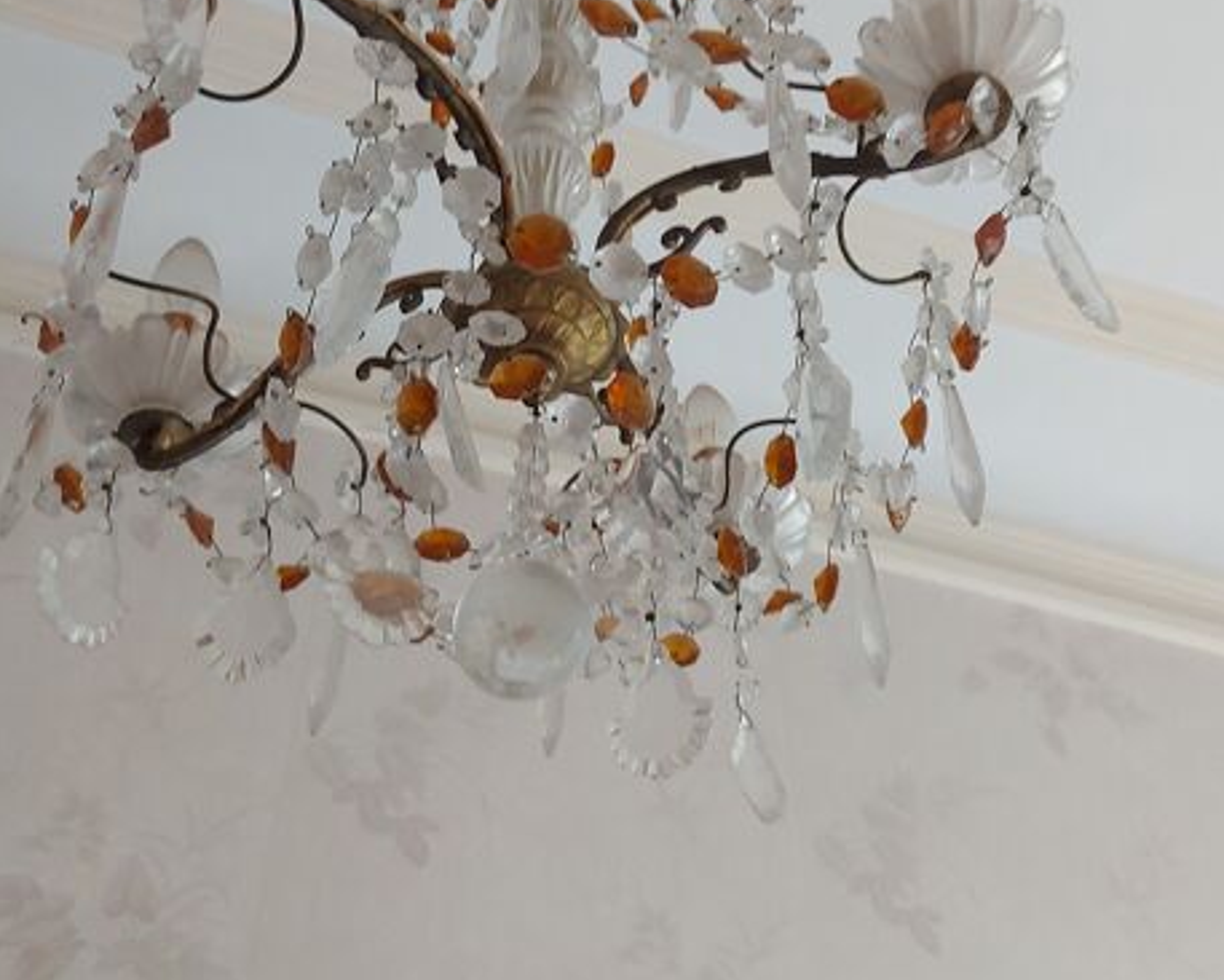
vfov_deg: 36.4
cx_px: 664
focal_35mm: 41
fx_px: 1486
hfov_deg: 44.7
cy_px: 386
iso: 200
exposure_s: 1/50
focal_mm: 5.23
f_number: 1.8
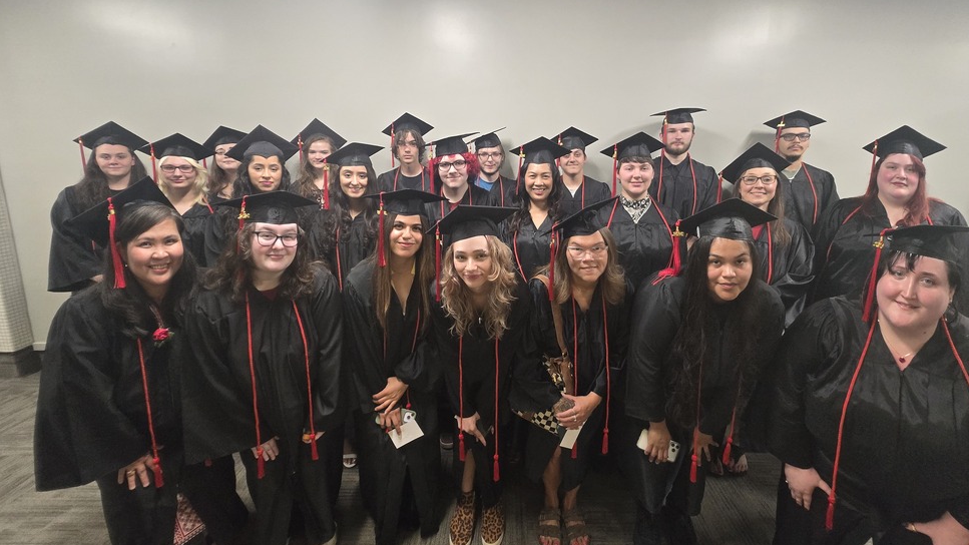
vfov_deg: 70.1
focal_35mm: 15
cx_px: 512
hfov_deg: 102.9
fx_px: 385
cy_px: 230
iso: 400
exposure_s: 1/60
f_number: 2.2
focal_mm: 1.7
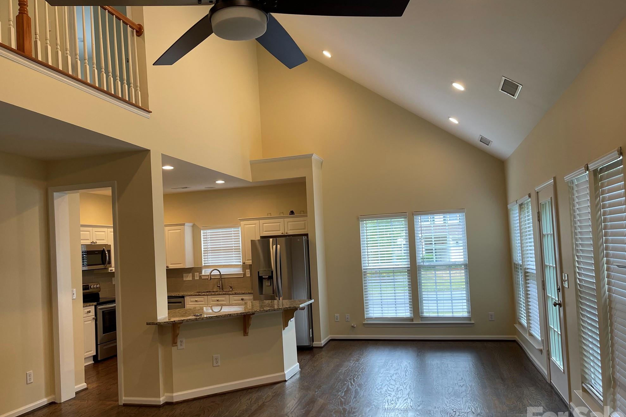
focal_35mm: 28
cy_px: 226
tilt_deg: +1.7
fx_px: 487
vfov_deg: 46.4
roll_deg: +3.3
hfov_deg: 65.5
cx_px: 304
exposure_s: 1/120
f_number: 1.6
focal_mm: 5.1
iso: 80
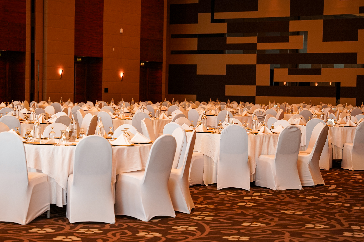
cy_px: 111
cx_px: 144
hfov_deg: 22.6
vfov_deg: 15.2
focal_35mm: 90
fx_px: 910
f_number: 2.8
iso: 500
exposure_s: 1/320
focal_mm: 70
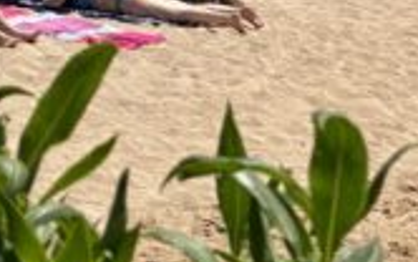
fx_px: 3899
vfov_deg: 3.8
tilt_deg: -3.3
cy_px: -171
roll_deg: +0.0
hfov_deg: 6.1
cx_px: -65
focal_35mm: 342
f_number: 2.8
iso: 32
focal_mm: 9
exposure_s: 1/1143
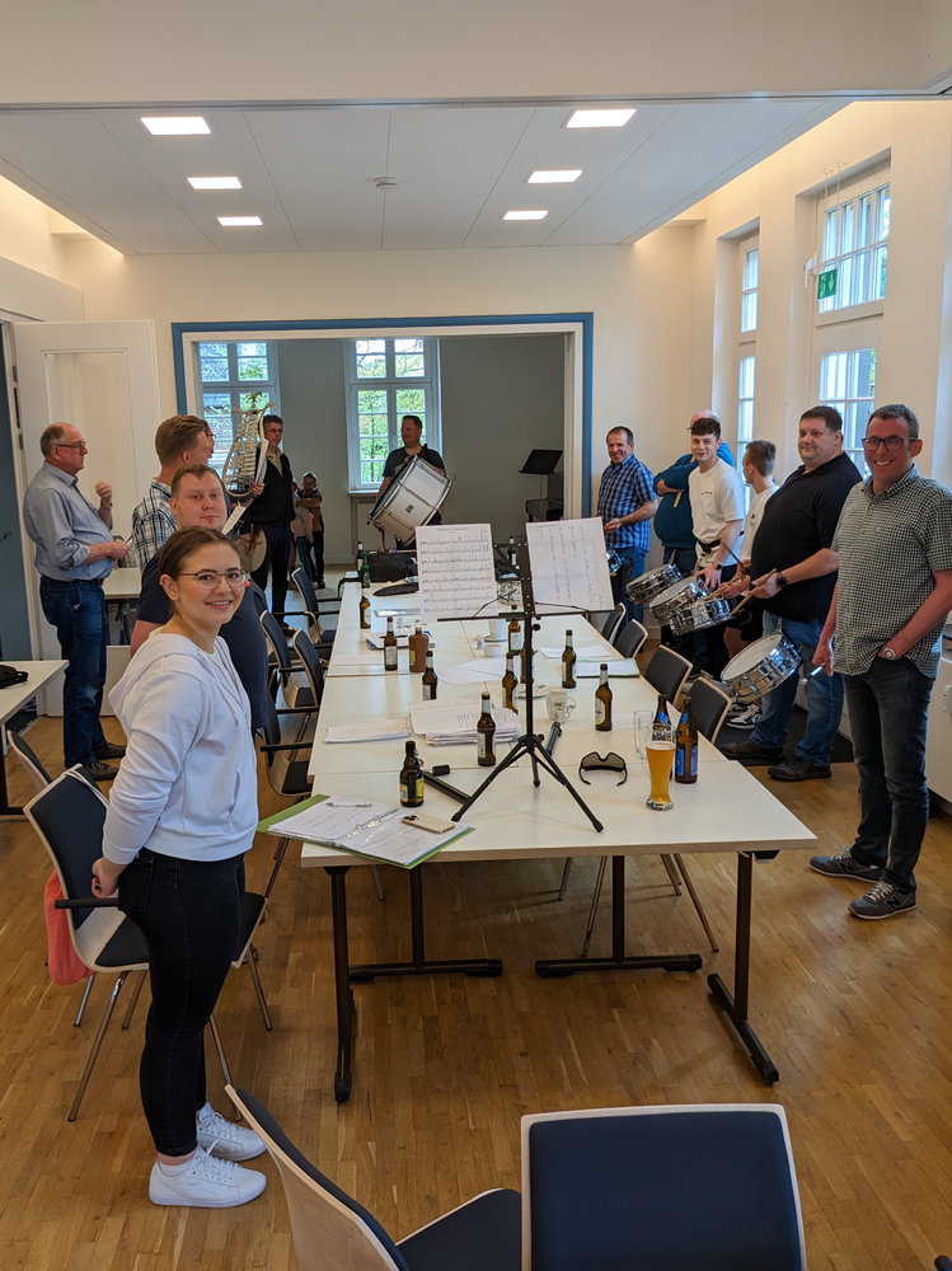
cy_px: 636
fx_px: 991
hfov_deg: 51.3
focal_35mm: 27
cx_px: 476
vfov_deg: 65.3
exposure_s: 1/100
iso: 55
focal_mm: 4.38
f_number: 1.73
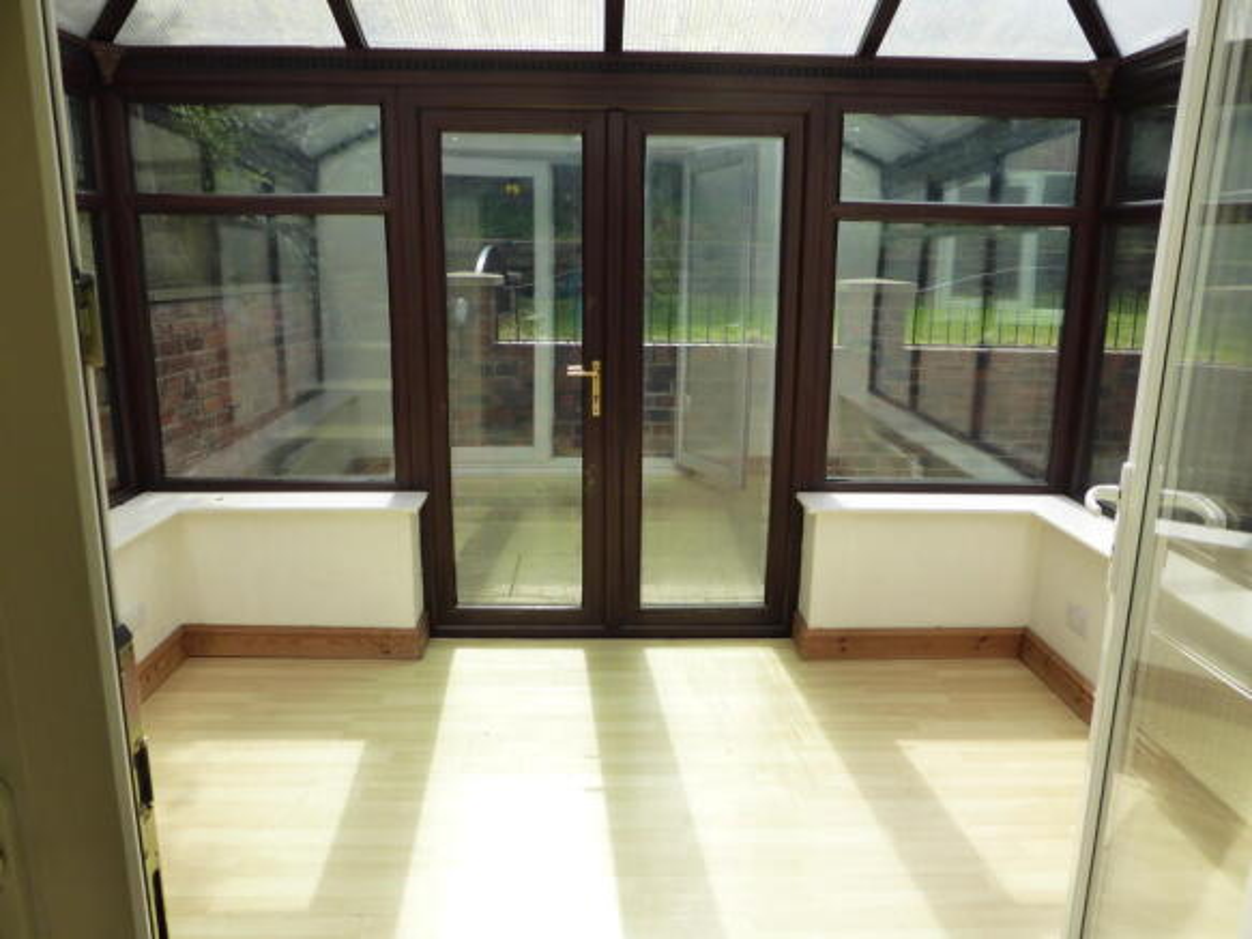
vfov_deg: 54.9
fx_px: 904
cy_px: 470
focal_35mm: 25
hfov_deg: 69.4
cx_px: 626
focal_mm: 4.3
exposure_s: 1/640
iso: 160
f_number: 3.3
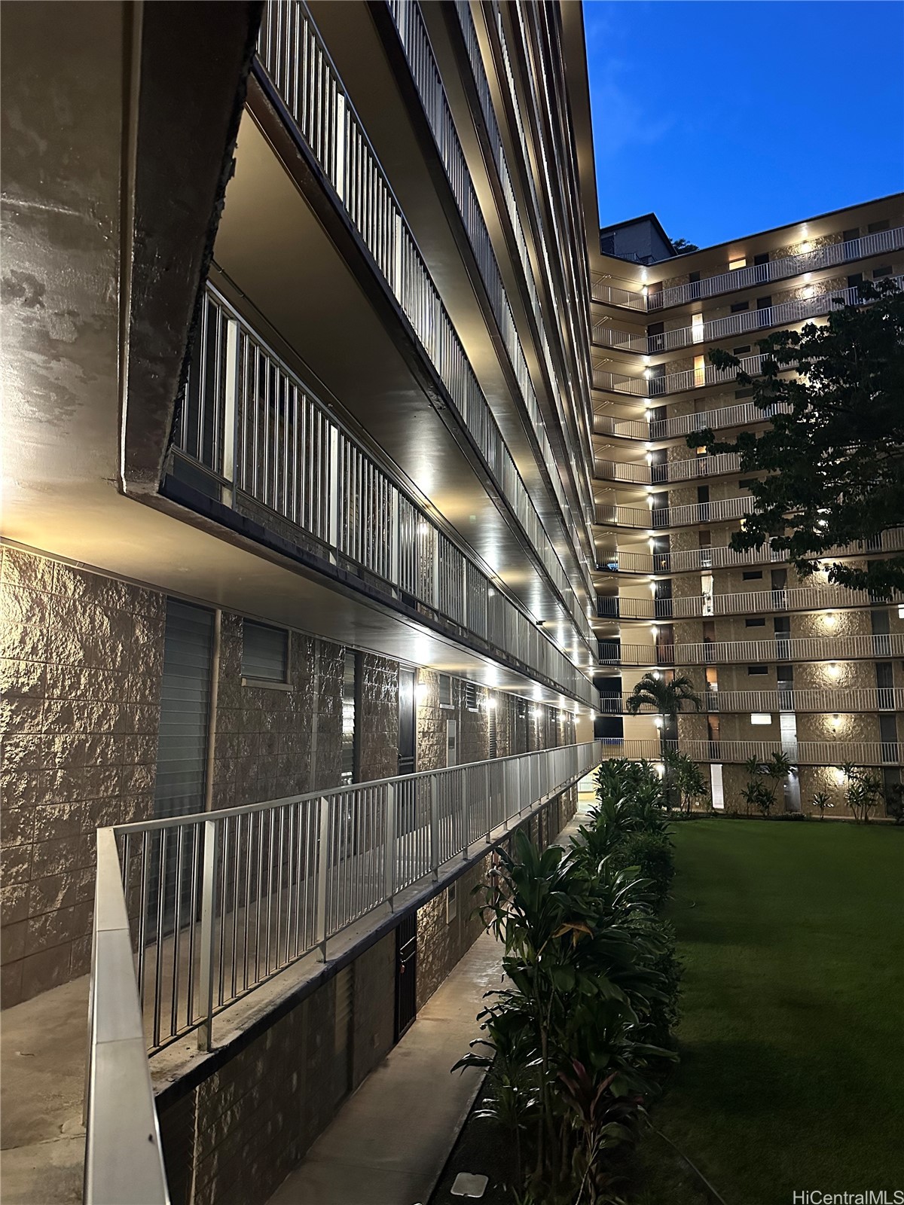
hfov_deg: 56.8
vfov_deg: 71.6
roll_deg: -0.9
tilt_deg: +9.1
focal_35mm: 24
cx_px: 452
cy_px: 602
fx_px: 836
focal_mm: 6.86
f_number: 1.78
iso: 800
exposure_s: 1/30
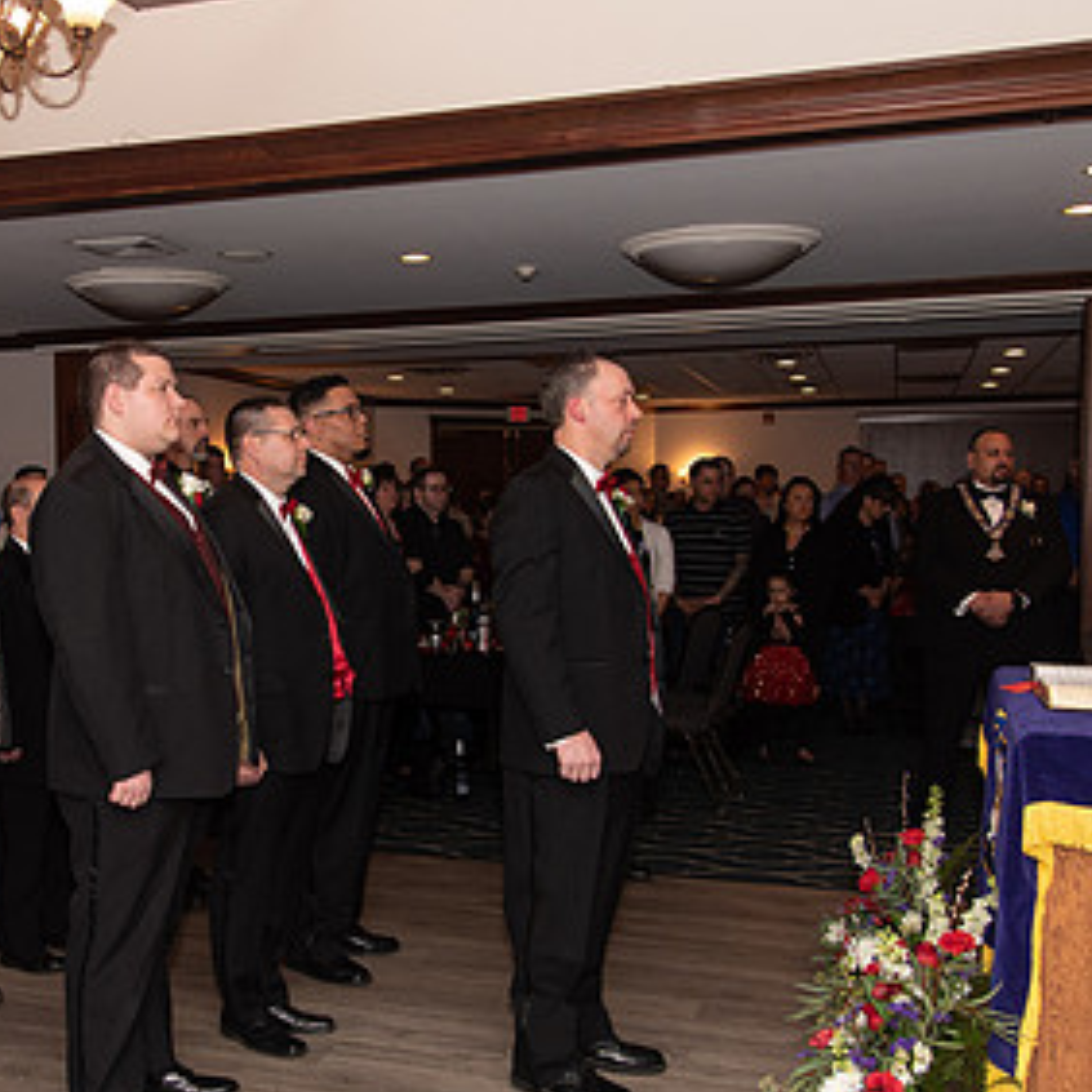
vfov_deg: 40.0
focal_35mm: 42
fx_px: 1499
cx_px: 294
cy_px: 560
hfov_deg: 39.1
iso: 800
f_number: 4
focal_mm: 24
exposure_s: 1/200
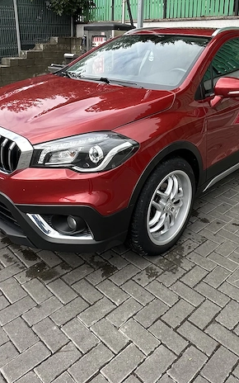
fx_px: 333
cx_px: 134
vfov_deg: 57.4
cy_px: 109
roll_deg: -2.8
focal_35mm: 32
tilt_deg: -11.2
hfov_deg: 39.4
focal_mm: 2.22
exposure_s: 1/491
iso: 40
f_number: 2.2
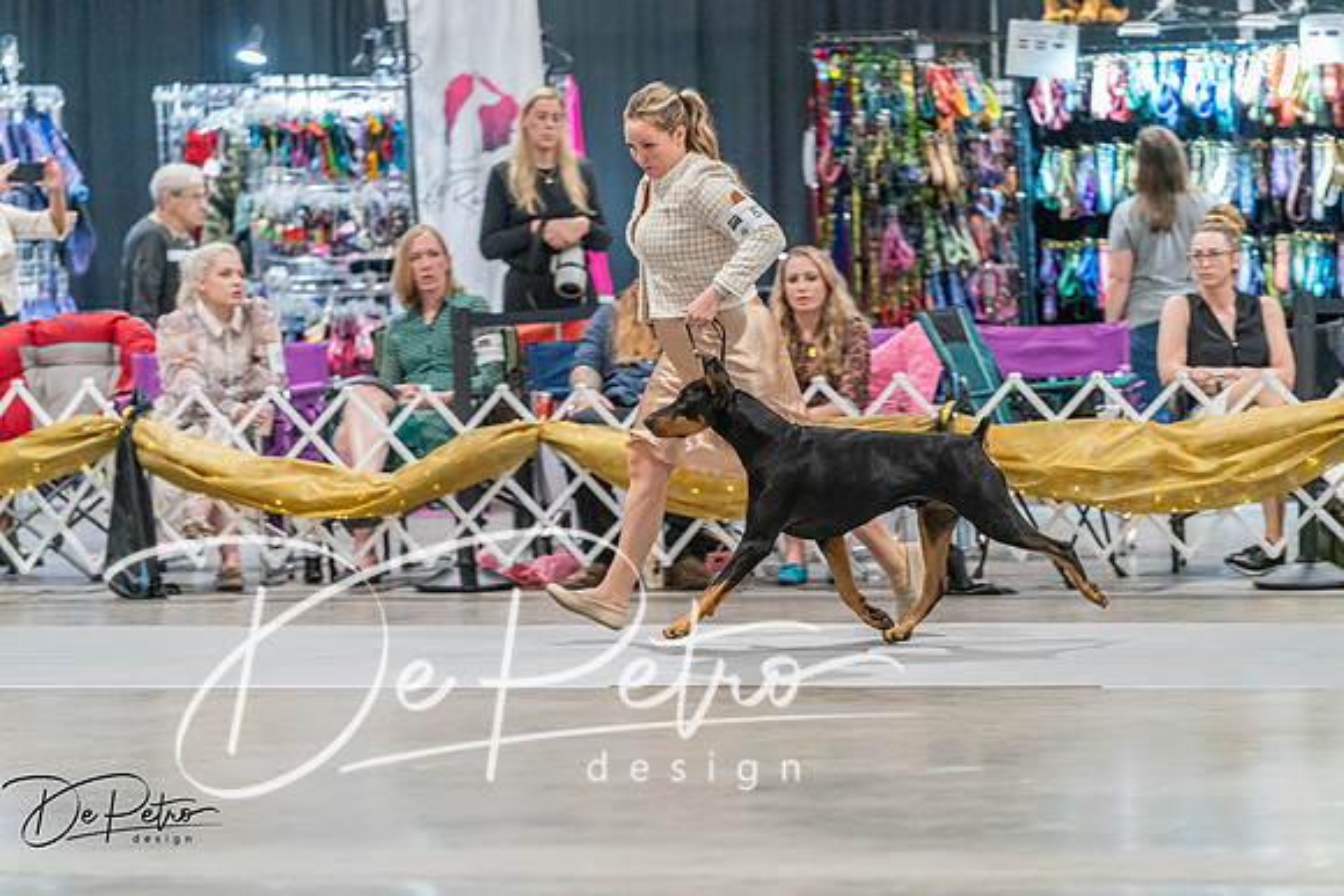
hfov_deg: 10.3
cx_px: 672
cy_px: 448
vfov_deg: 6.9
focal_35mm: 200
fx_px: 7468
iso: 6400
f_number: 2.8
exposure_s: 1/250
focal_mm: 200
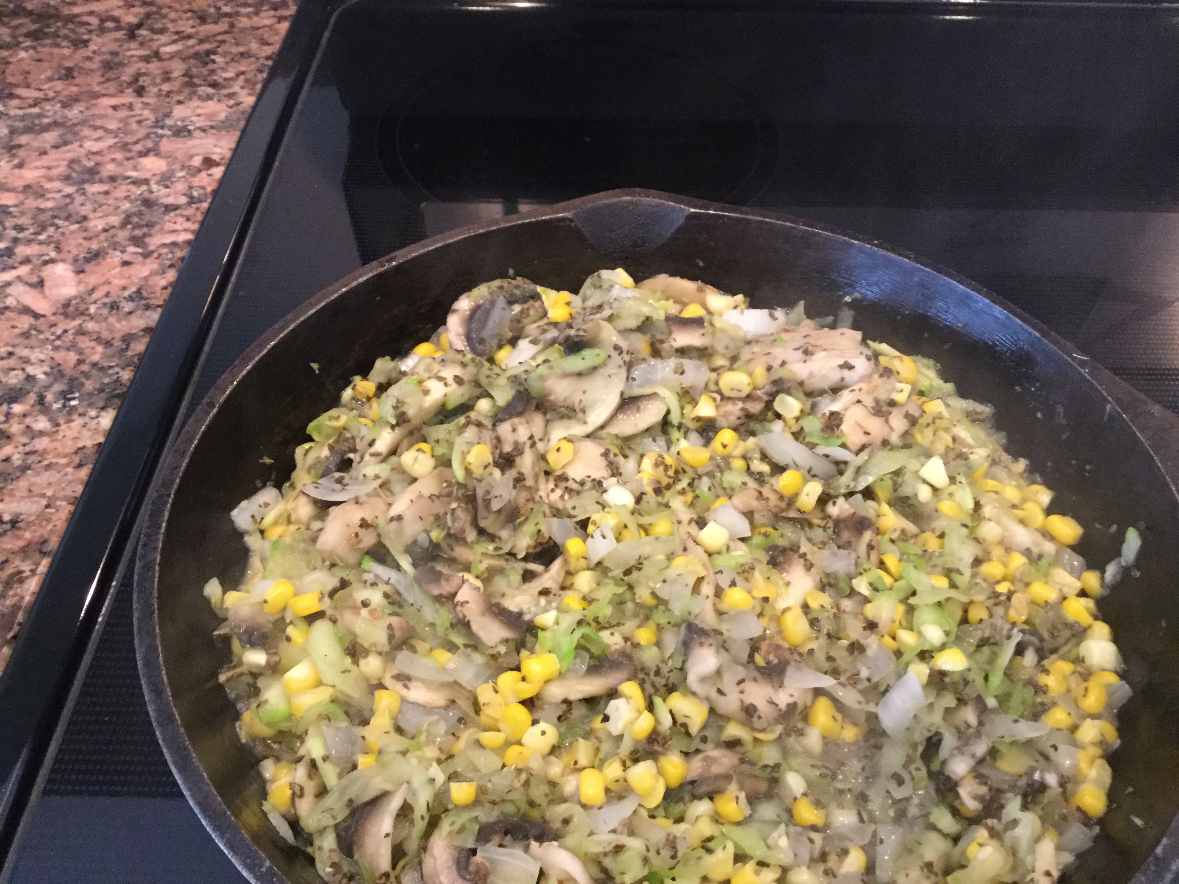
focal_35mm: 31
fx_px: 1056
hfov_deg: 58.4
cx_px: 590
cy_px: 442
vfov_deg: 45.4
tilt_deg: -46.6
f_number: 2.4
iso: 200
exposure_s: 1/15
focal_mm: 3.3
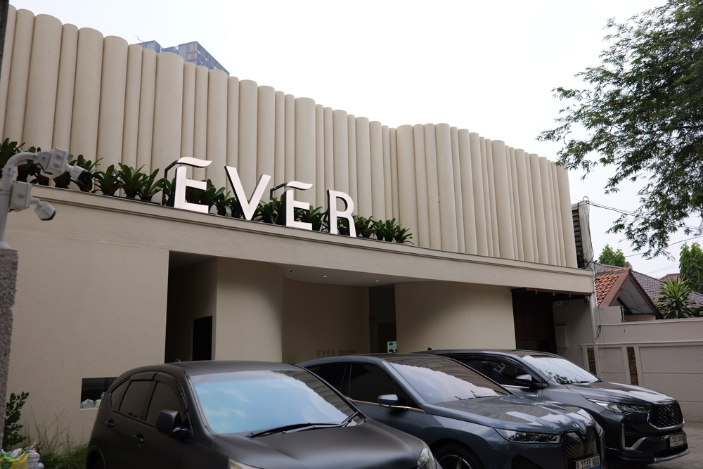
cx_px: 352
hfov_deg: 65.5
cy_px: 234
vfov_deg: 46.4
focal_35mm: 28
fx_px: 547
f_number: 4
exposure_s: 1/400
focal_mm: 28
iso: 125
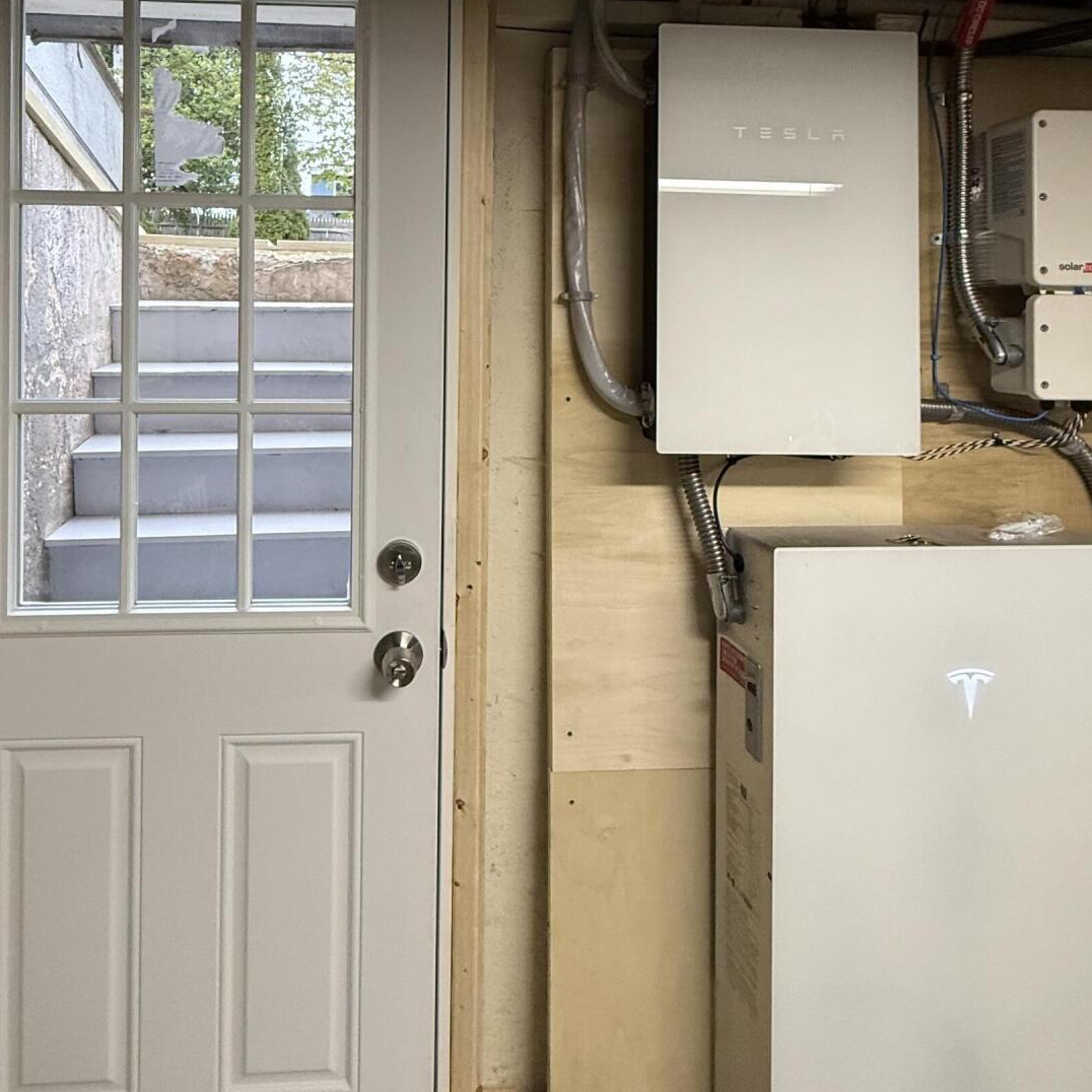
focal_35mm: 23
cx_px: 433
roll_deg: -2.2
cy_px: 324
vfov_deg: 64.6
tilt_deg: -0.9
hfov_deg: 66.6
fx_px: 821
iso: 320
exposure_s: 1/120
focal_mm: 2.22
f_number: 2.2
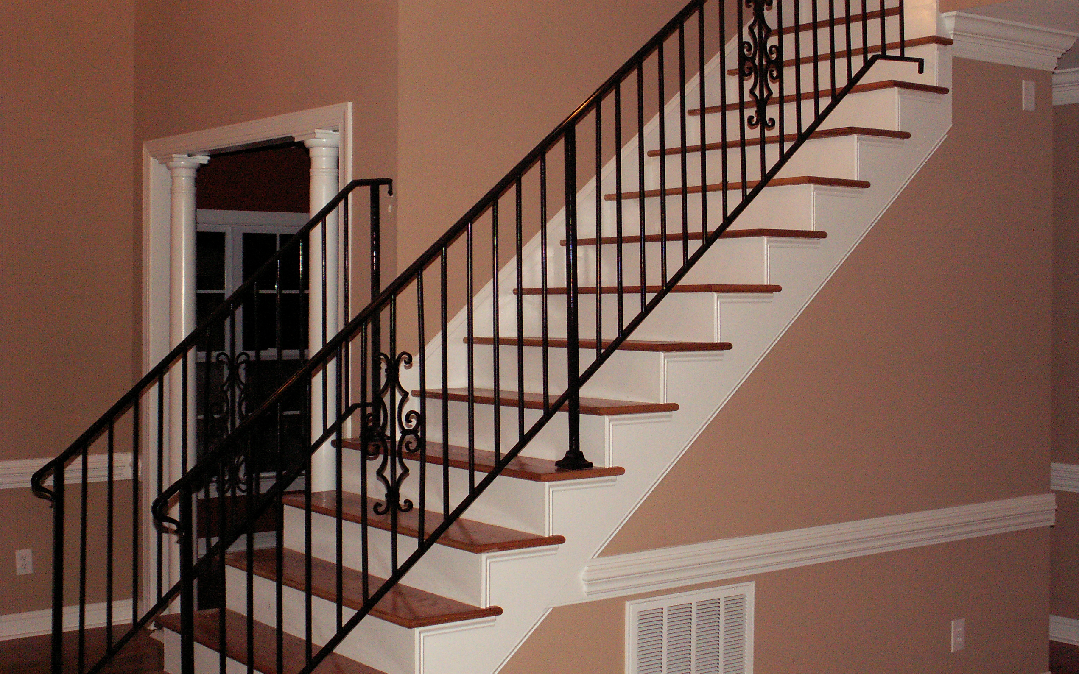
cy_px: 300
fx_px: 1411
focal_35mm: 48
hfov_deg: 41.8
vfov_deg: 26.9
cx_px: 537
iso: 160
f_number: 2.8
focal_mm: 7.49
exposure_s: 1/40
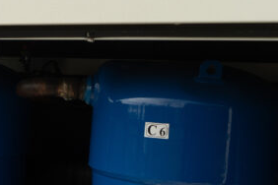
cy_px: 159
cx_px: -68
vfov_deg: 15.6
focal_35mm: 87
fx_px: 672
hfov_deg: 21.5
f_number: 5.6
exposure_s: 1/320
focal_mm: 24
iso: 160
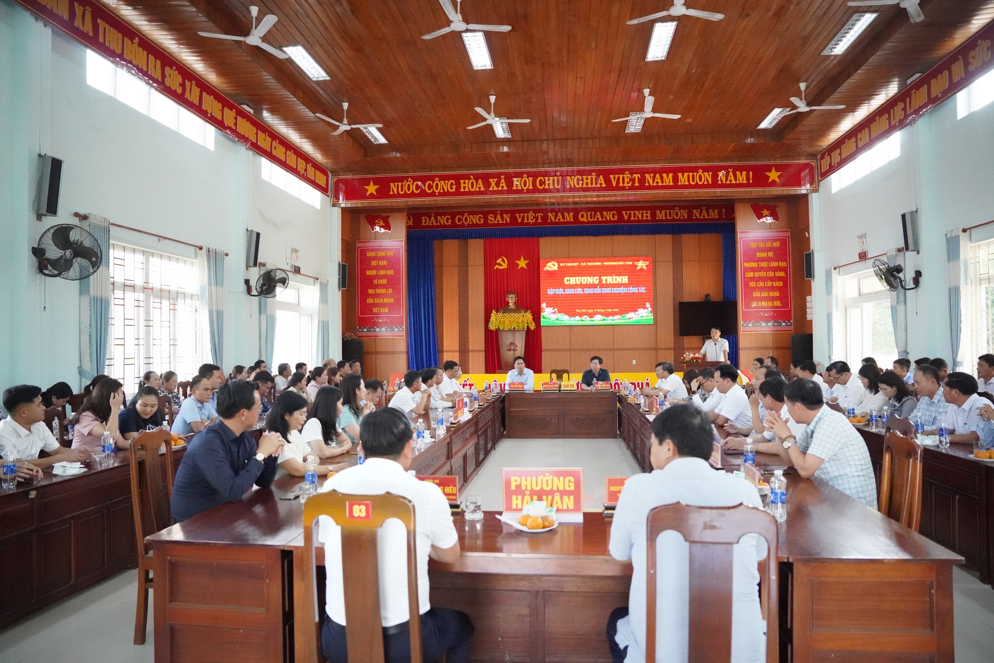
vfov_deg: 53.1
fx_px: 663
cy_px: 332
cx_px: 497
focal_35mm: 24
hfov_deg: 73.7
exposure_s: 1/4000
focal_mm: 24
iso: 32000
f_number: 2.8
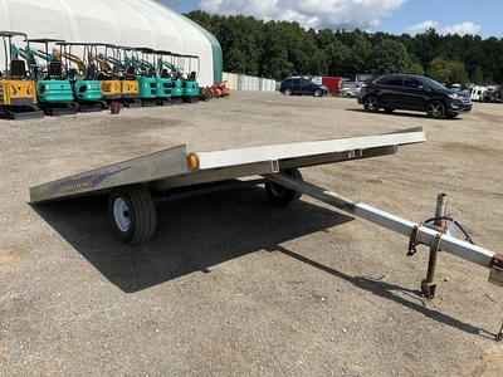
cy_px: 188
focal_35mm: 29
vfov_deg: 48.2
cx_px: 252
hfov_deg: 61.7
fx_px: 421
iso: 25
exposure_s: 1/2141
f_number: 1.8
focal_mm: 3
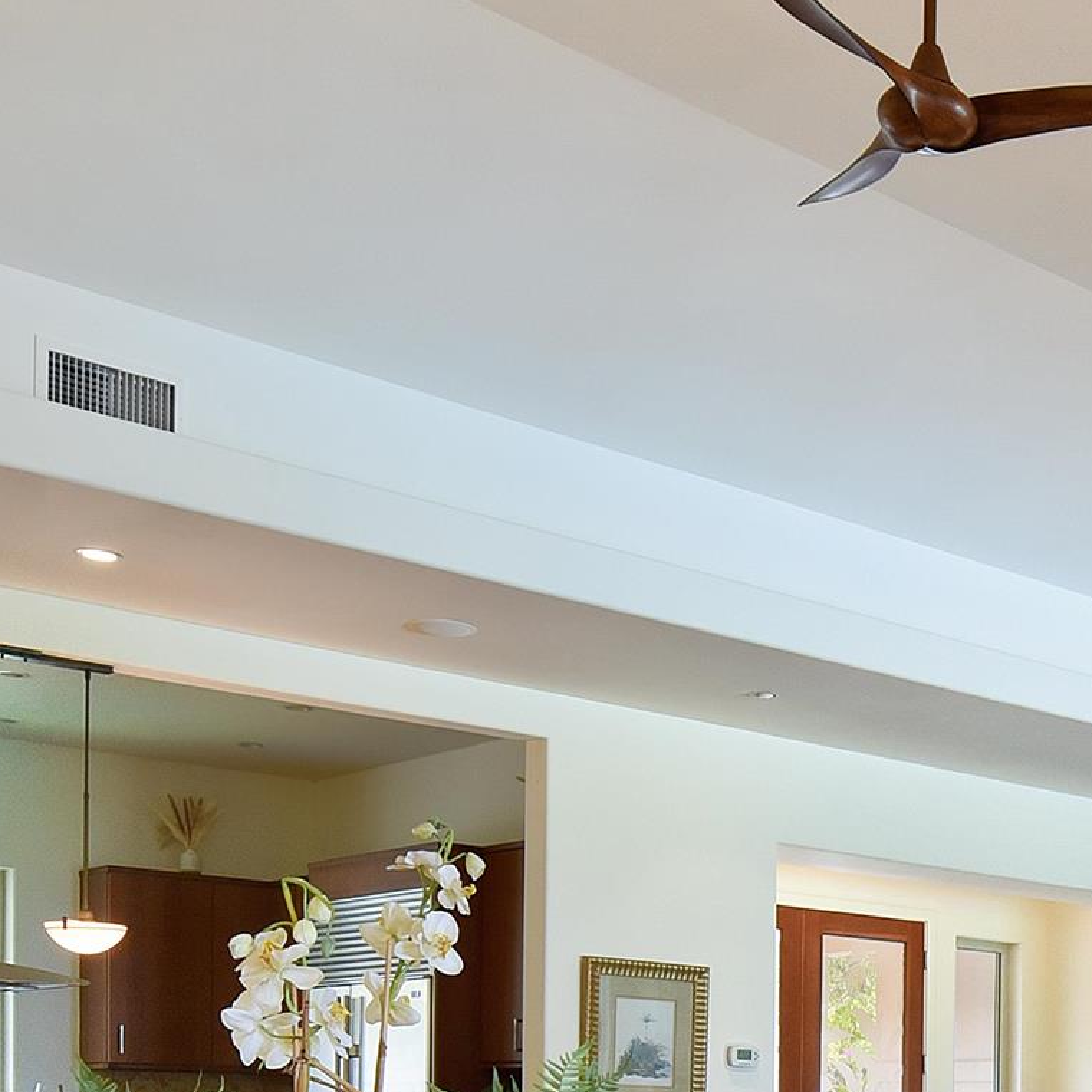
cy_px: 1149
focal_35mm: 55
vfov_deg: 28.7
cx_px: 1183
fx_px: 1963
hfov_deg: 28.4
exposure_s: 1/15
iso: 2200
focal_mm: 16
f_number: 16
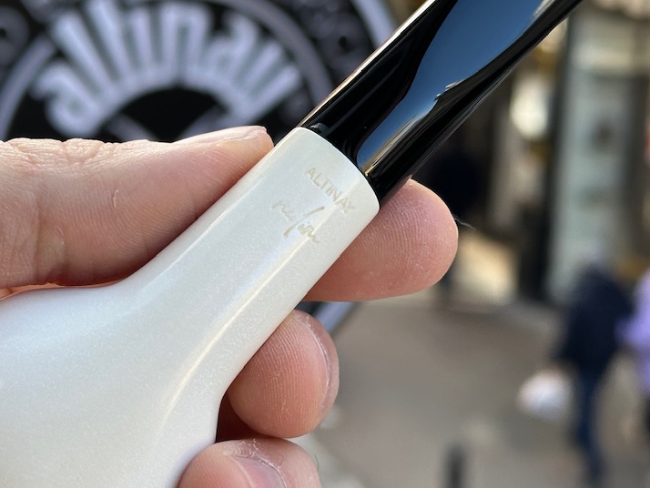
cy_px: 178
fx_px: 1615
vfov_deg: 17.1
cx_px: 337
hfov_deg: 22.7
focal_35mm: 86
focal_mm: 6.86
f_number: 1.78
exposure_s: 1/409
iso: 64
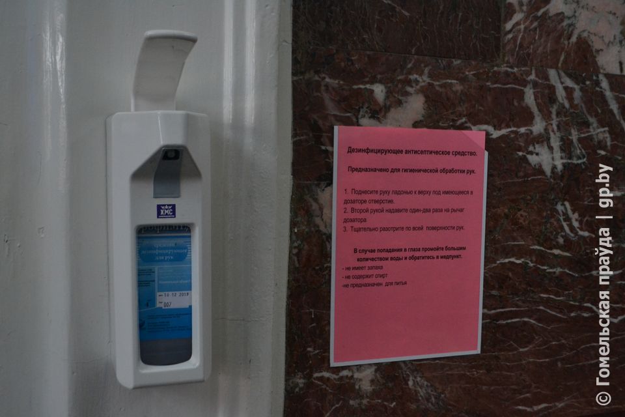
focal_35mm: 39
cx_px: 312
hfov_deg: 49.6
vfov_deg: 34.2
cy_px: 208
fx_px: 677
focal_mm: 26
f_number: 4.2
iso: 1600
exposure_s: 1/125
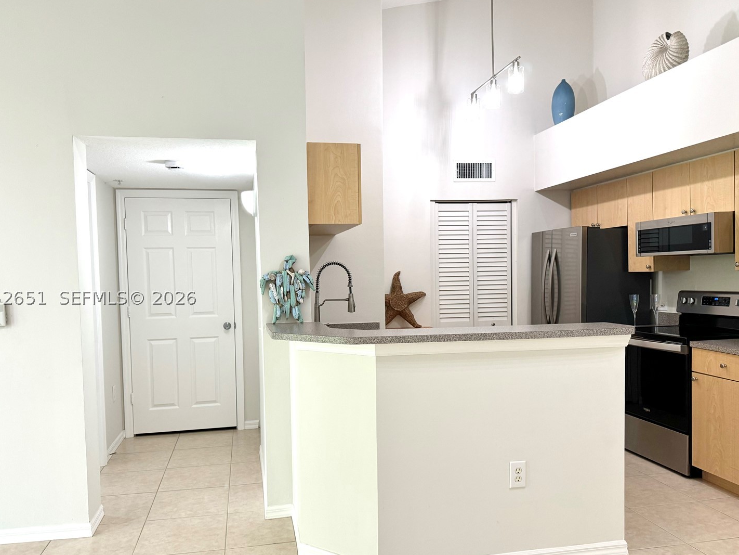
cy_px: 298
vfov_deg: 51.3
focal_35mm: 27
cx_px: 355
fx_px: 577
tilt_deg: -3.3
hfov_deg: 65.3
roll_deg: +1.1
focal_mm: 6.76
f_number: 1.78
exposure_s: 1/120
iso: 200
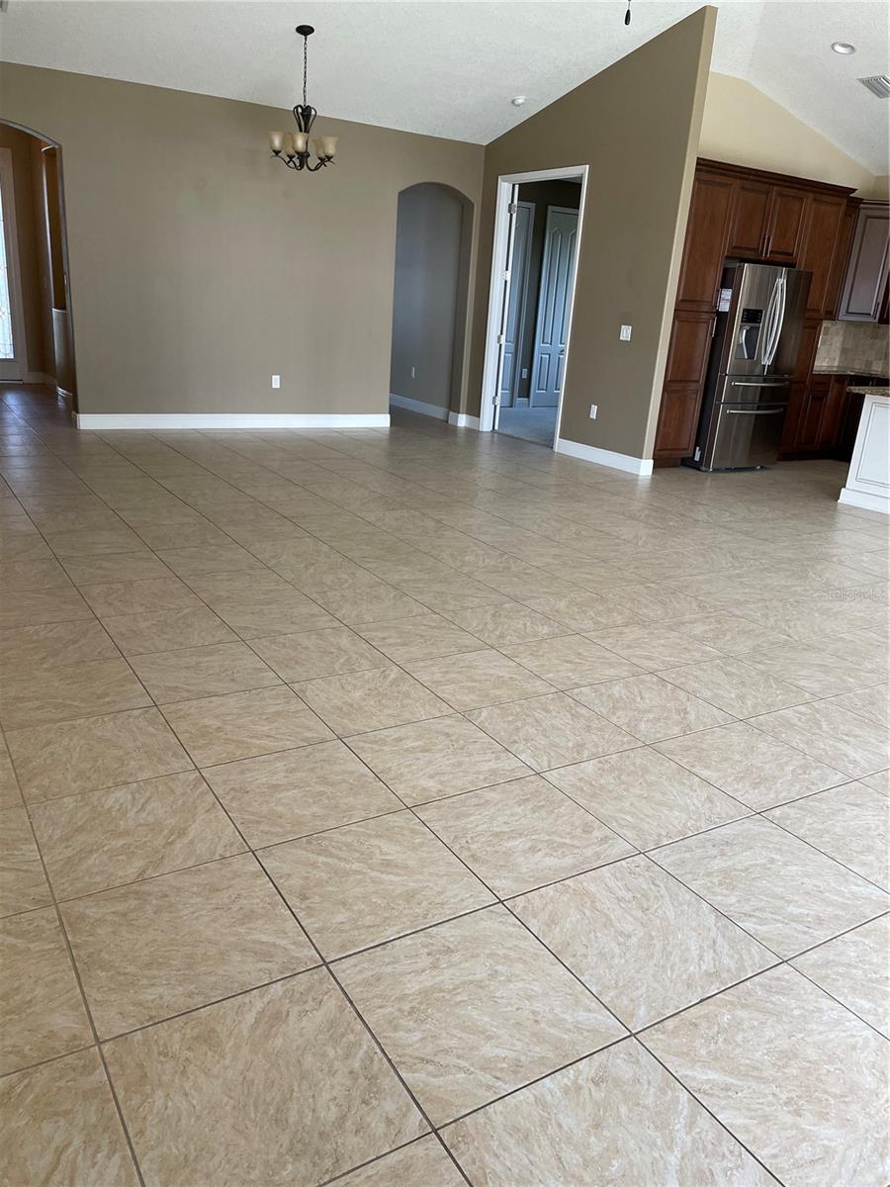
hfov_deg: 53.1
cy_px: 594
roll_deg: -3.2
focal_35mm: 26
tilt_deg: -17.8
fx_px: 891
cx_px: 445
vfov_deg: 67.3
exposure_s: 1/121
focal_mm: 4.2
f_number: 1.6
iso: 64
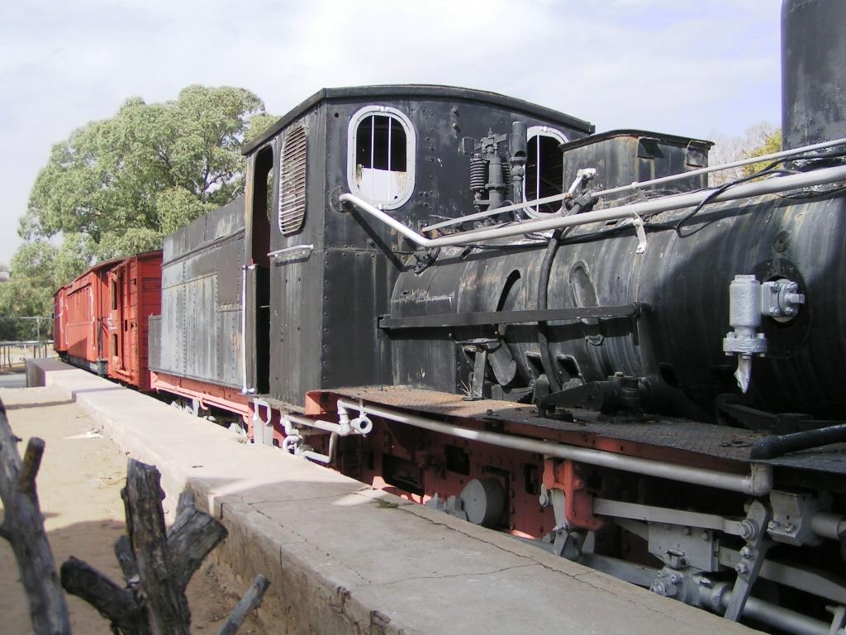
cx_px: 423
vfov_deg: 37.7
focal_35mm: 38
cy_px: 318
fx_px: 929
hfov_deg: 49.0
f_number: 3.5
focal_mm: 5.8
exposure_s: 1/640
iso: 50
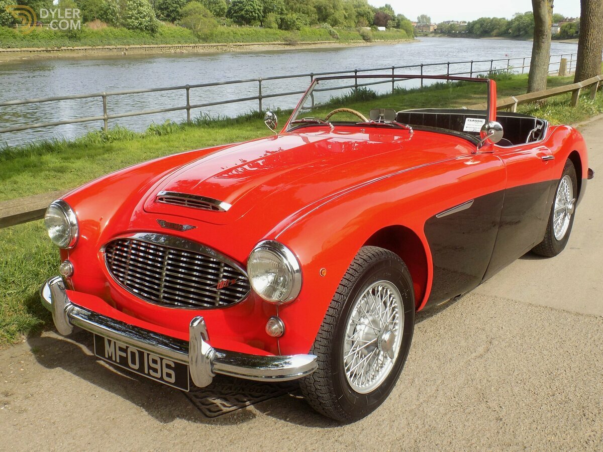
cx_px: 302
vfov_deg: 38.7
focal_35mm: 37
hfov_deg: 50.1
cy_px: 226
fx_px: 645
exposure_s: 1/400
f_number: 3.5
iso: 80
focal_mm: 6.6
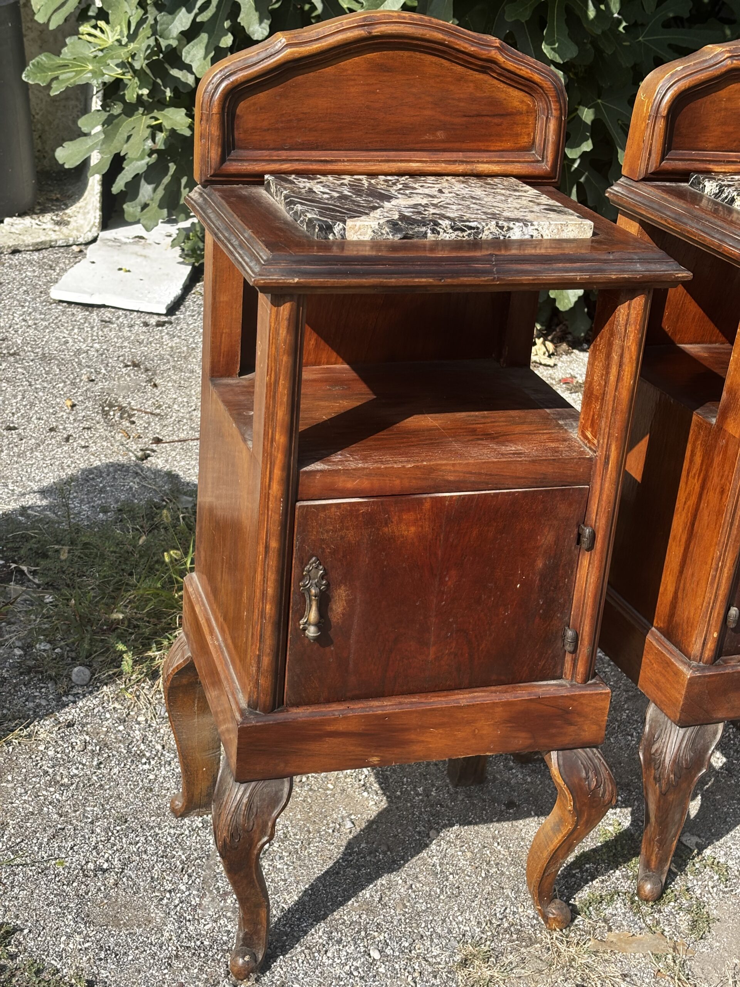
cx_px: 370
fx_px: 1482
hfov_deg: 28.0
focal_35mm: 52
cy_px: 494
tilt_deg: -24.2
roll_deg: -5.0
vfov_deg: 36.8
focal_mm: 5.96
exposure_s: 1/1037
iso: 32
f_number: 1.6
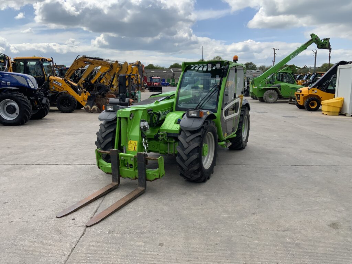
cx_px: 176
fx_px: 295
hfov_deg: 61.7
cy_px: 132
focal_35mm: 29
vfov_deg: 48.2
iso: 16
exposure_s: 1/1912
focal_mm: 3
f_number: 1.8
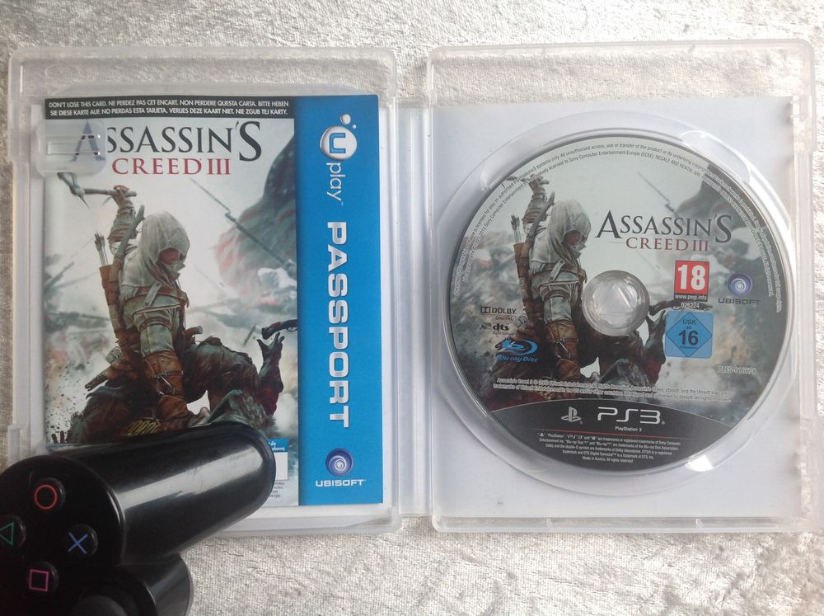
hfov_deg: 52.7
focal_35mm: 35
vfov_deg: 40.6
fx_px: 832
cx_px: 412
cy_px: 308
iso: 64
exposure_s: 1/15
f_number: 2.4
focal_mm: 4.28
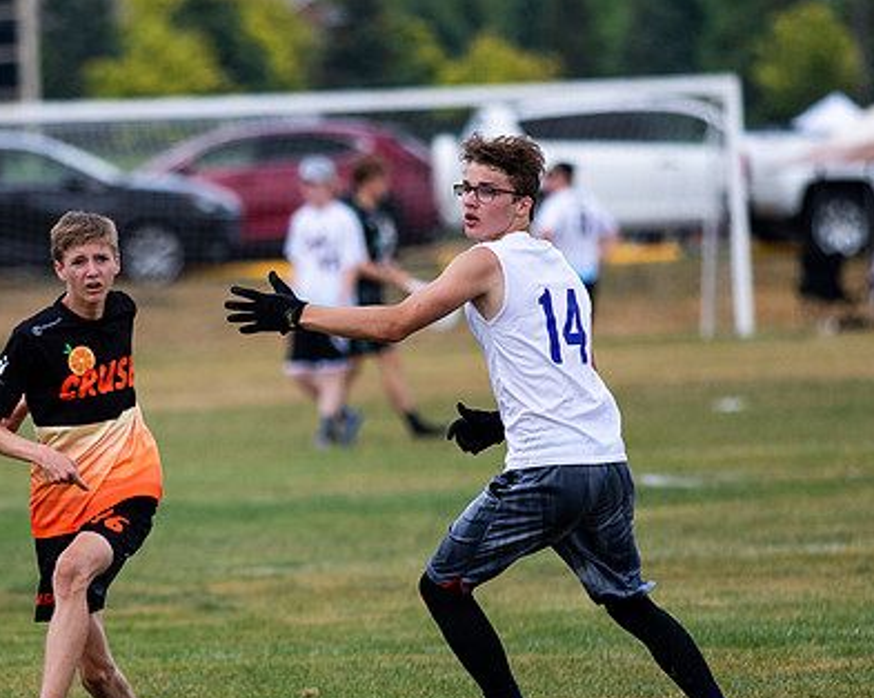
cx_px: 190
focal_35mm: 866
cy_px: 432
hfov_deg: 2.2
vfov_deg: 1.8
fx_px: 22390
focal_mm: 300
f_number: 4
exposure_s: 1/2500
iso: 400
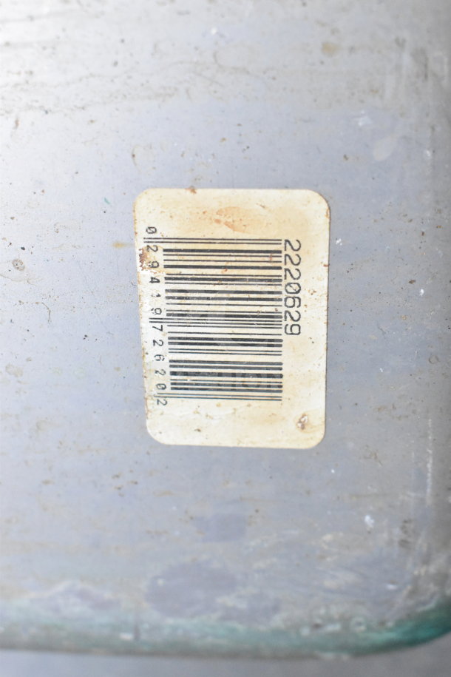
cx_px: 226
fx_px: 1071
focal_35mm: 57
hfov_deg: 23.8
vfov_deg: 35.1
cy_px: 338
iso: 6400
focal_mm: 38
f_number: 8
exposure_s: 1/250
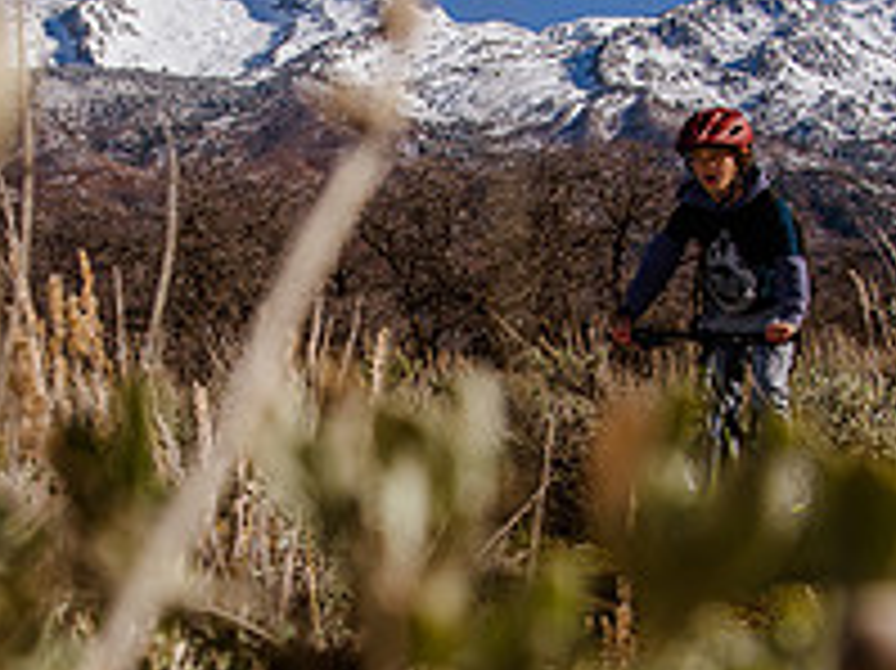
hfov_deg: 22.4
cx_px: 297
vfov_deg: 16.9
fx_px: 2251
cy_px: 465
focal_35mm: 87
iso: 200
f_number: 10
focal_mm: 31
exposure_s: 1/500
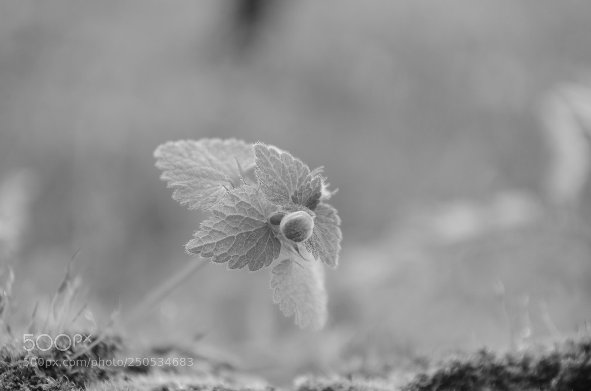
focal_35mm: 82
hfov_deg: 24.7
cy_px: 196
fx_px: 1351
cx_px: 296
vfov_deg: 16.5
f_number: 6.3
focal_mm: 55
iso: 200
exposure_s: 1/200
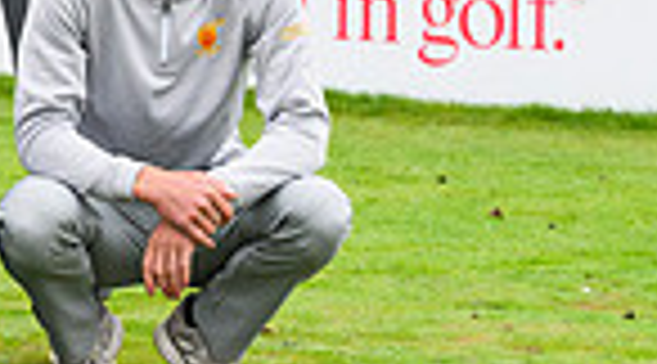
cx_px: -621
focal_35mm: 353
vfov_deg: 3.4
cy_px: -194
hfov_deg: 6.0
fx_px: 6129
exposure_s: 1/640
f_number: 5.6
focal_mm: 80
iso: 800
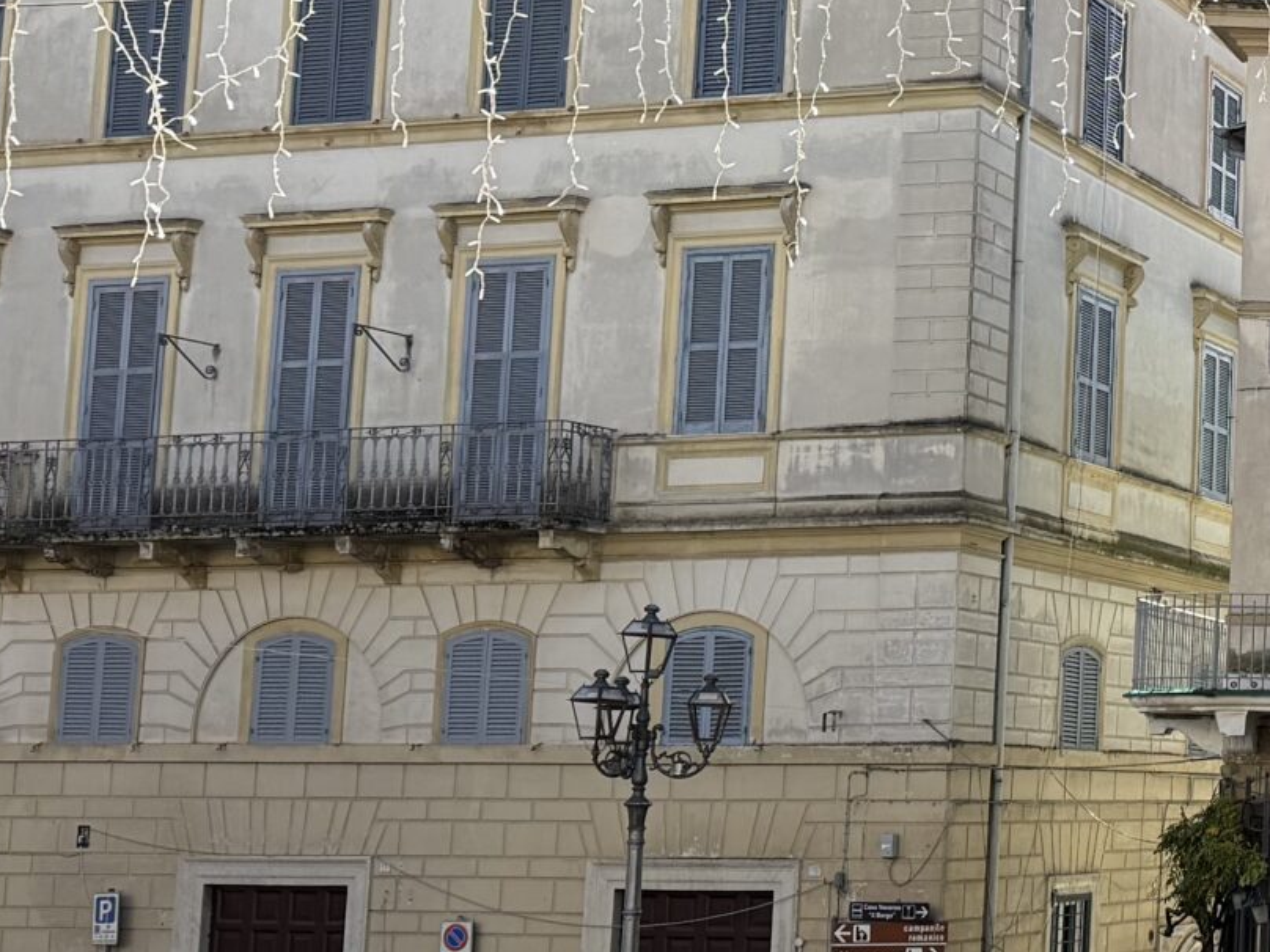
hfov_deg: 21.4
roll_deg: -0.4
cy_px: 465
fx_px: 2788
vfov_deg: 19.4
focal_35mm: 76
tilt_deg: +6.9
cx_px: 1924
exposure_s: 1/3145
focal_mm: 6.76
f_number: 1.78
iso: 100
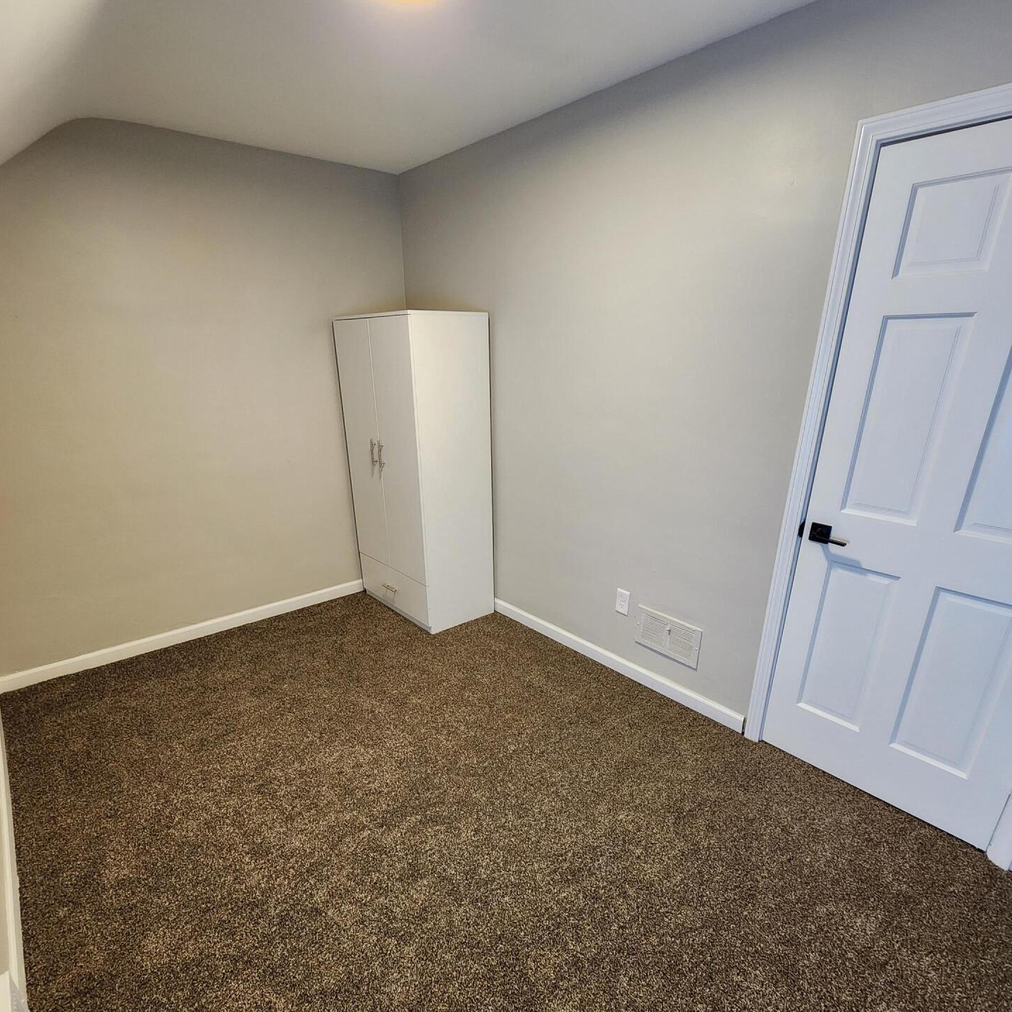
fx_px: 529
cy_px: 588
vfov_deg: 86.7
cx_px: 502
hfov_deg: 87.4
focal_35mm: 16
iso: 320
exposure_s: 1/40
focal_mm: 2.2
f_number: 2.2
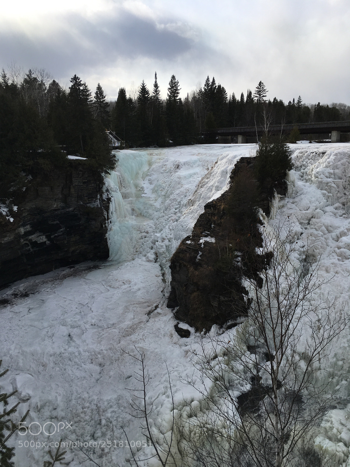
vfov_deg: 61.7
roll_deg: +2.4
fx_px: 391
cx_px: 175
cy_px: 234
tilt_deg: -13.3
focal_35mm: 29
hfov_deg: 48.2
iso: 25
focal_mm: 4.15
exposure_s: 1/1923
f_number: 2.2
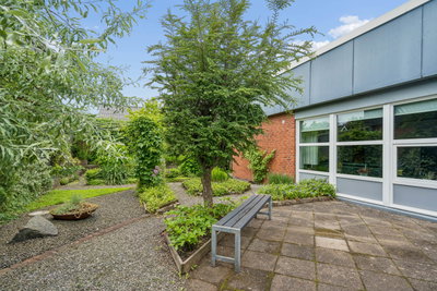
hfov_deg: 90.0
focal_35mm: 18
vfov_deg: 67.4
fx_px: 219
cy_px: 146
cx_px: 218
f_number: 7.1
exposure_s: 1/1000
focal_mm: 18
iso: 1000
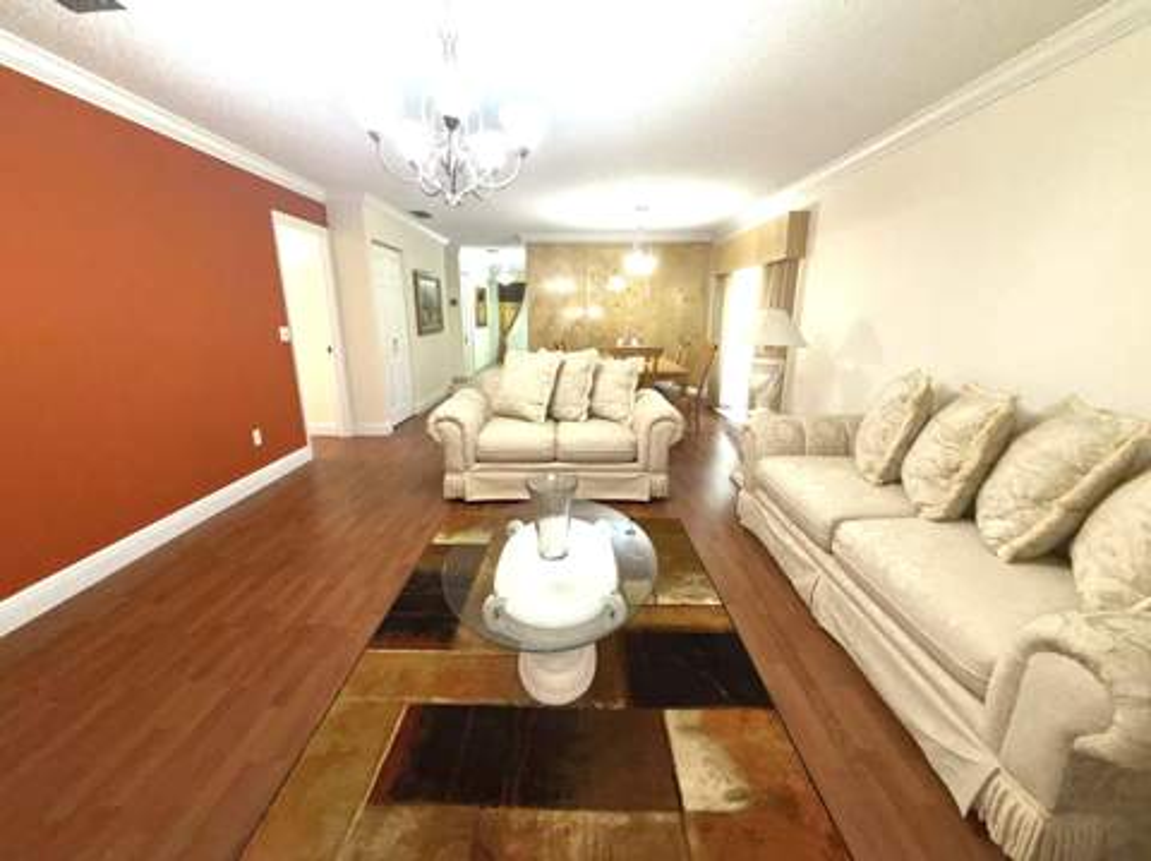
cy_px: 430
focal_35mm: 14
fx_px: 465
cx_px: 576
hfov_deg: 102.1
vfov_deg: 85.6
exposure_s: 1/60
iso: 40
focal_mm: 2.22
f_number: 2.2
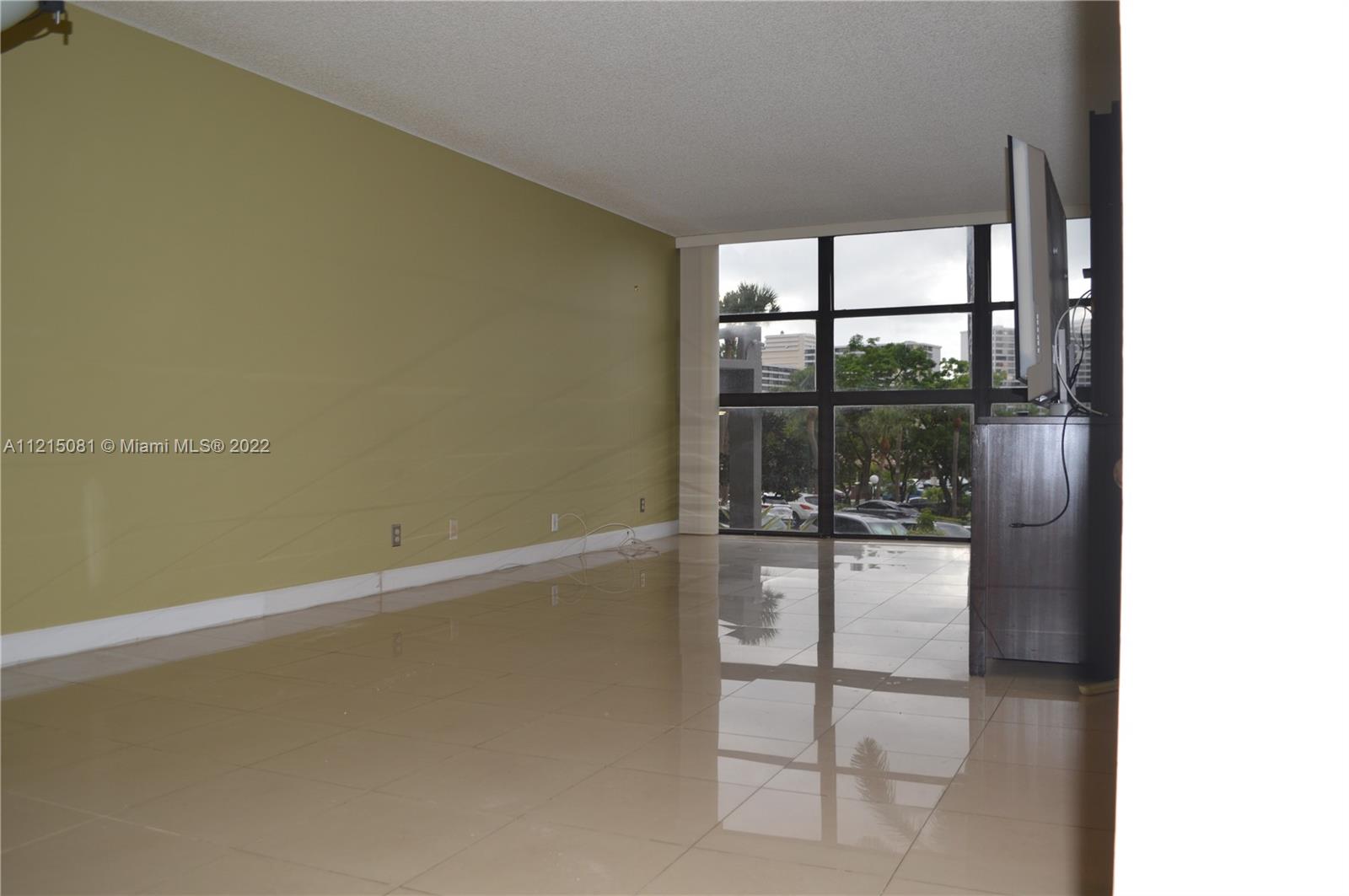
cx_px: 674
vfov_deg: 47.8
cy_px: 448
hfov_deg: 67.4
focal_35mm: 27
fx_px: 1011
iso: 100
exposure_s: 1/60
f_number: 3.5
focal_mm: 18
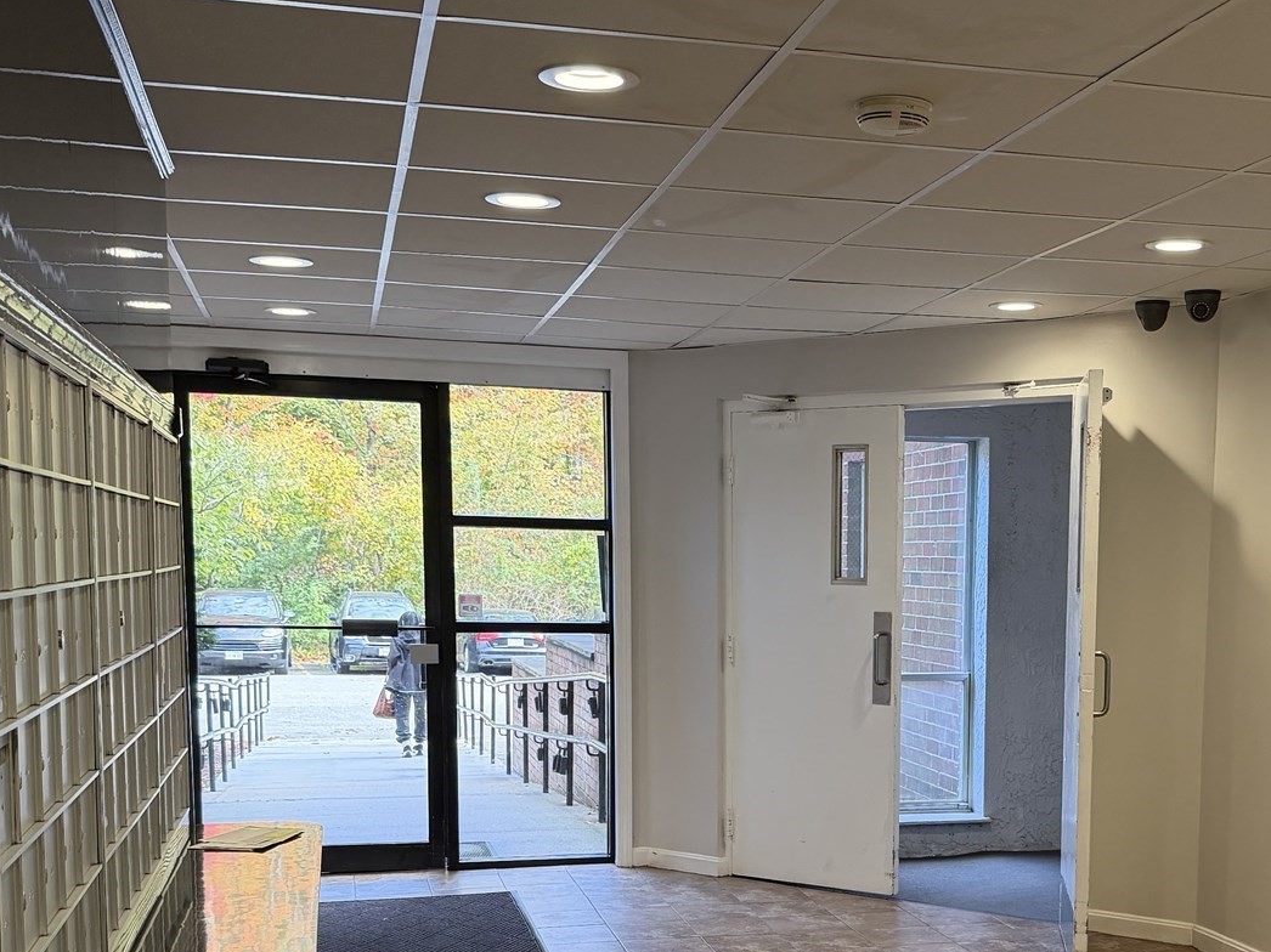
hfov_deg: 39.9
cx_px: 865
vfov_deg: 30.2
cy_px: 755
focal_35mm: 47
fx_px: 1725
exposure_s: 1/146
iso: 200
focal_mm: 6.76
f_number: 1.78
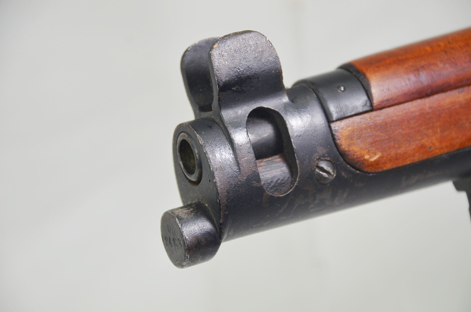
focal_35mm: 142
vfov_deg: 9.6
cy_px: 156
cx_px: 236
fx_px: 1861
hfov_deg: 14.4
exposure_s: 1/250
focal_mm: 95
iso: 500
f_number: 5.6
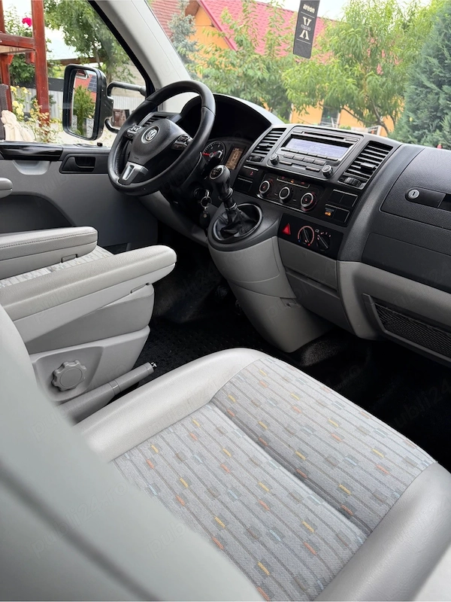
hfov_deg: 56.8
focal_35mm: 24
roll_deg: -7.2
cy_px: 301
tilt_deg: -25.9
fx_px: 417
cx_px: 226
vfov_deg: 71.6
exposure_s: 1/62
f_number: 1.78
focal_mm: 6.76
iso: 200
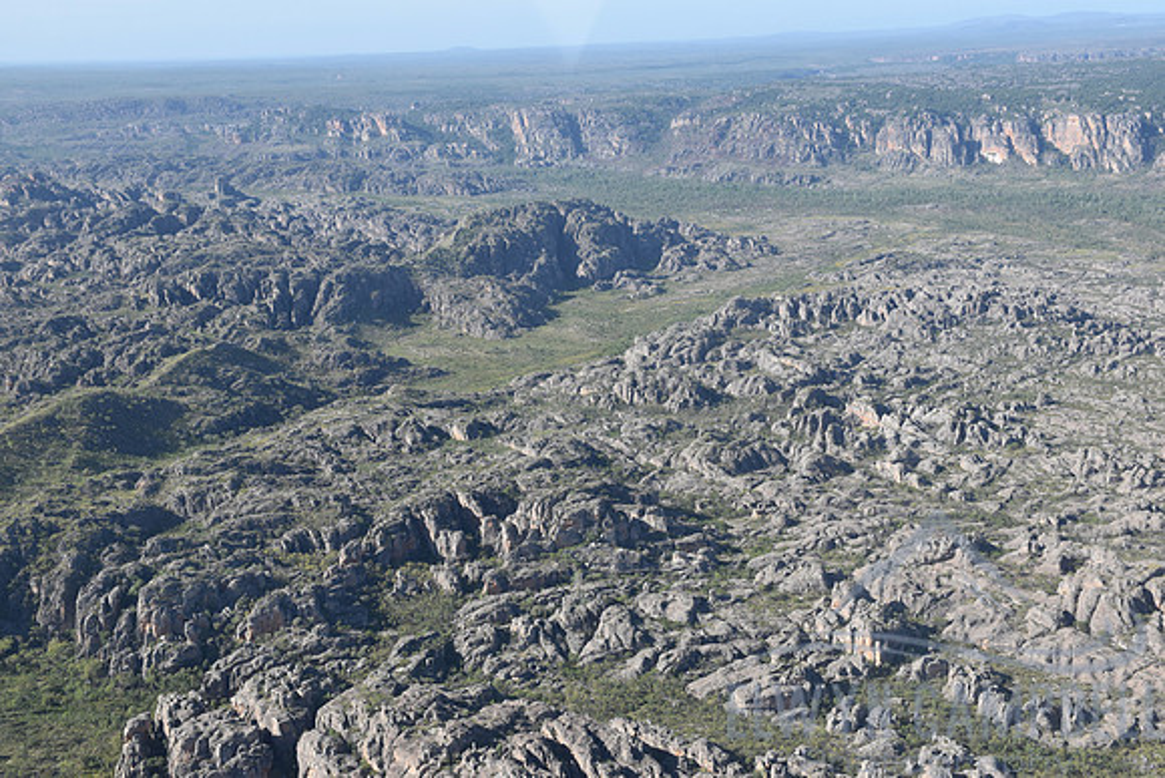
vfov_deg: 28.1
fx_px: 1554
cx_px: 582
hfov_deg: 41.1
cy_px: 389
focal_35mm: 48
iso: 200
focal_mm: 32
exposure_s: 1/250
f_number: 8
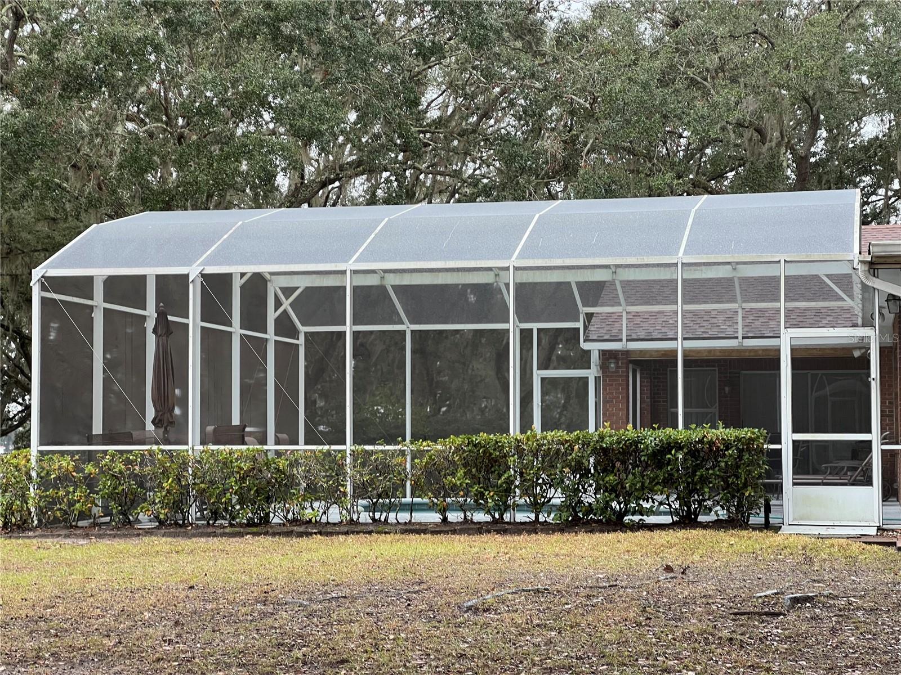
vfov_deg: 19.1
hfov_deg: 25.3
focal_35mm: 77
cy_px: 338
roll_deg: -0.4
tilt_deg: +2.9
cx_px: 450
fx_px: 2004
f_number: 2.8
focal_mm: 9
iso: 80
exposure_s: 1/99
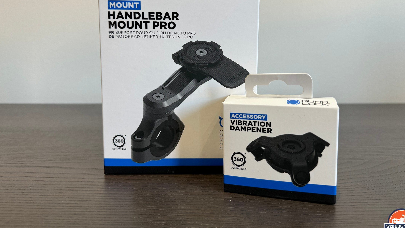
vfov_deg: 40.9
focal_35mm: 28
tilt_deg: -4.7
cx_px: 204
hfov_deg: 67.9
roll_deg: -0.4
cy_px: 75
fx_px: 301
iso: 160
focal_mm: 6.76
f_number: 1.78
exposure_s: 1/120
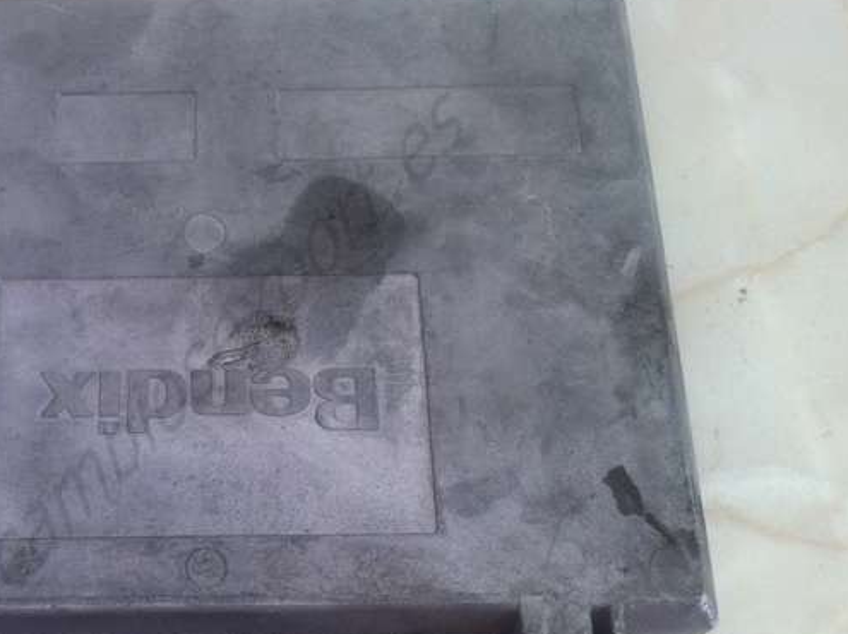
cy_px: 362
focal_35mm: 55
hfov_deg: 34.2
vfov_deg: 26.5
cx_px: 207
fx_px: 1346
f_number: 2.8
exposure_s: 1/60
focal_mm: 3.85
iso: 100
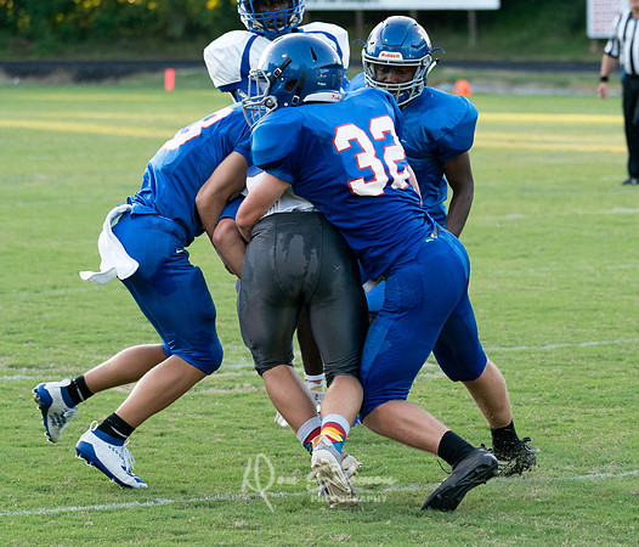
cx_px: 404
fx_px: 4165
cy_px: 291
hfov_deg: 8.8
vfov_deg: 7.5
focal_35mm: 214
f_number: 5.6
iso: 3200
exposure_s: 1/1000
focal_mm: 148
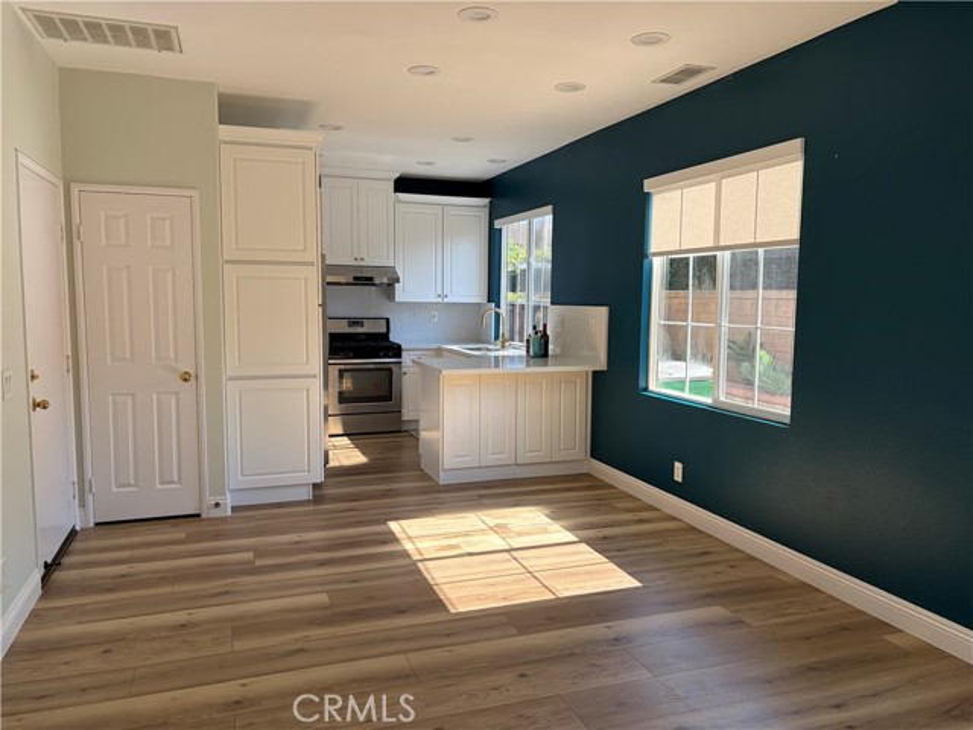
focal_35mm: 26
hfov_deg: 67.3
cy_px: 365
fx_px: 731
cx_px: 486
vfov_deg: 53.1
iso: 64
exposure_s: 1/384
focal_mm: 5.96
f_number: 1.6
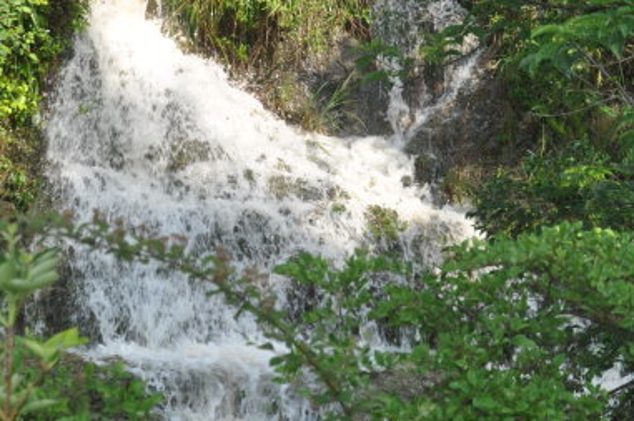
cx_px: 278
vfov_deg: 11.3
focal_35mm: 121
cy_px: 153
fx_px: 2128
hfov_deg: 16.9
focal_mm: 30
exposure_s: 1/200
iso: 200
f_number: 8
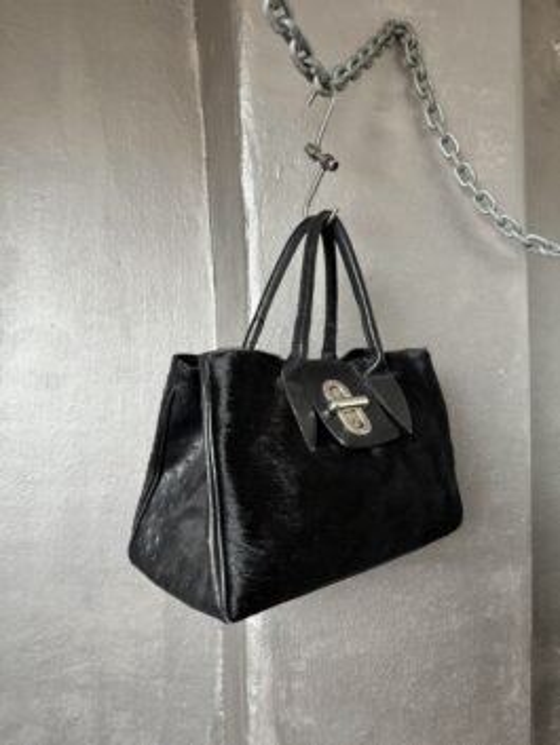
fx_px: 517
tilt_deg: +0.5
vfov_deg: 71.6
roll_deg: -1.6
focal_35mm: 24
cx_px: 280
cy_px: 372
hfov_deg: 56.8
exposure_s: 1/60
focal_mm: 6.76
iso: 320
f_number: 1.78
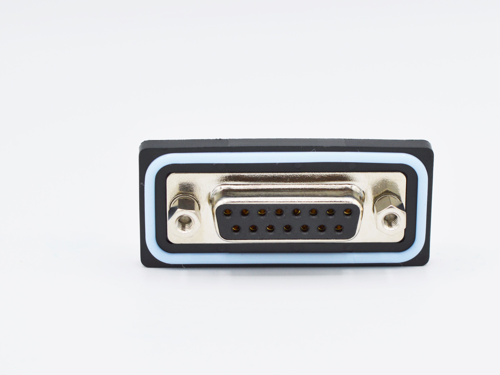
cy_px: 188
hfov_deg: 23.0
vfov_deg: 17.4
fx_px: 1228
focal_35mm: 85
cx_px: 283
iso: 100
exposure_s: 1/320
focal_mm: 52
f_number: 8
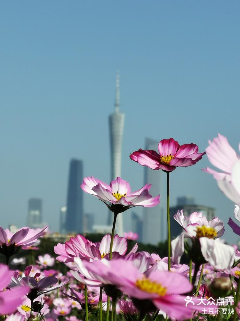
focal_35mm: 150
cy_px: 160
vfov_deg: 13.2
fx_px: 1388
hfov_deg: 9.9
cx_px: 120
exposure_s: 1/2000
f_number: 2.4
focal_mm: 7.48
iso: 50
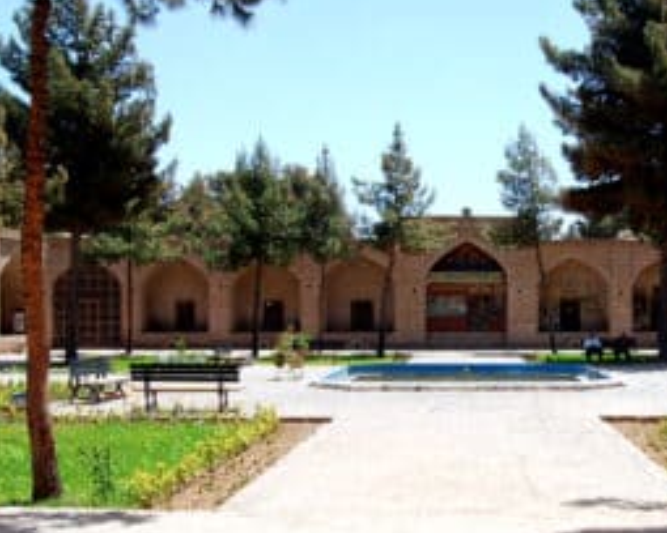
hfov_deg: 43.0
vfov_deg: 35.6
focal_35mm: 42
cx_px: 463
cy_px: 300
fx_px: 829
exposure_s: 1/250
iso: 200
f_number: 10
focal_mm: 18
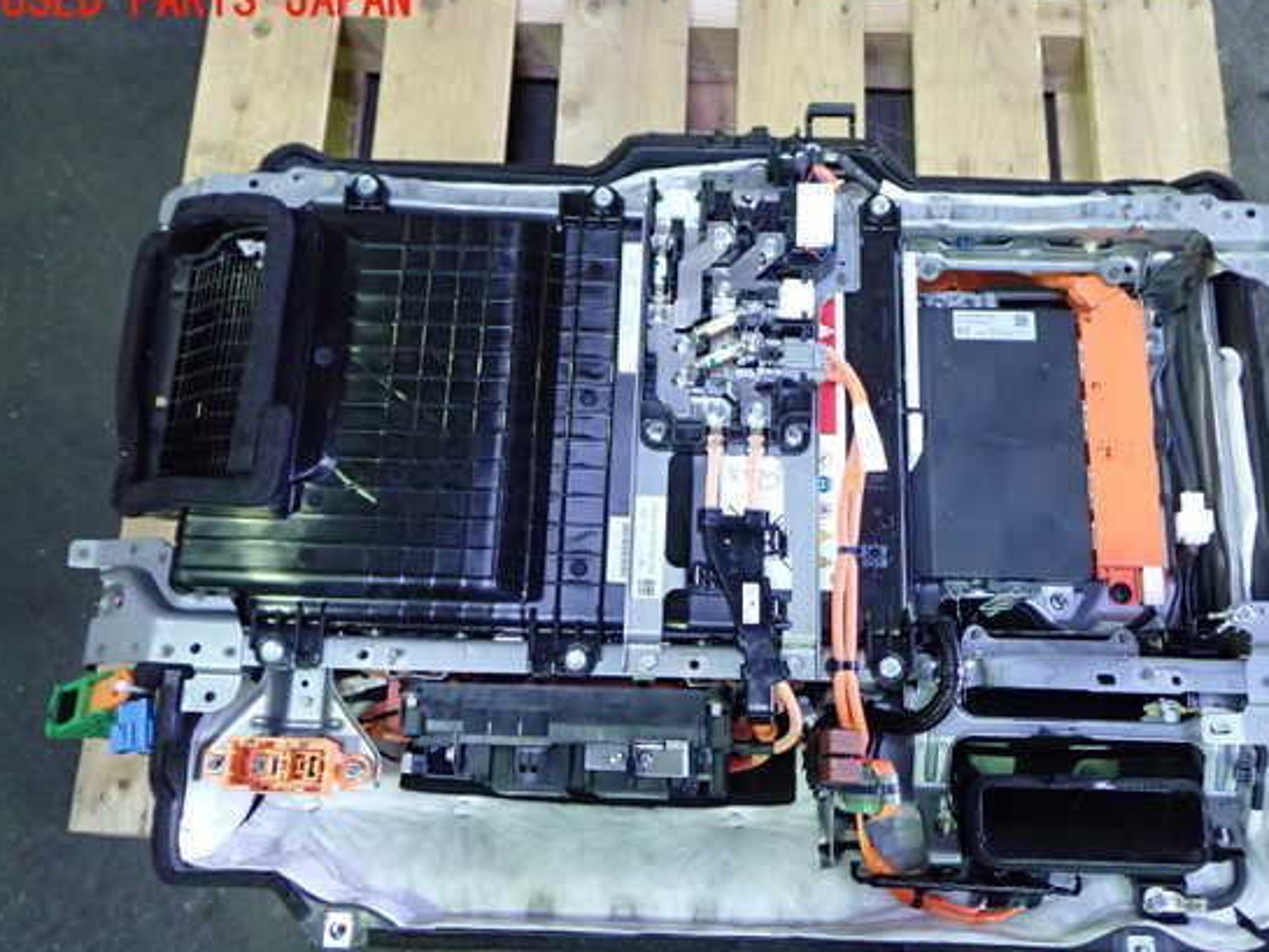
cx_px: 687
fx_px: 1210
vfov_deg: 43.0
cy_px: 496
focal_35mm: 33
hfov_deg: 55.3
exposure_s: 1/30
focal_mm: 5.4
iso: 500
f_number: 2.3
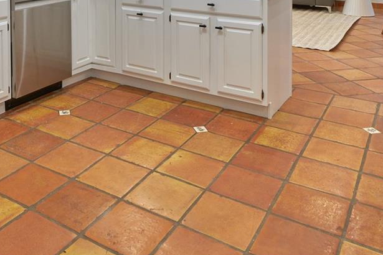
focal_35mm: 39
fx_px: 415
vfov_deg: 29.4
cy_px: -52
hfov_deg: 47.8
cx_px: 100
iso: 640
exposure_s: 1/14
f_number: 11
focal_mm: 10
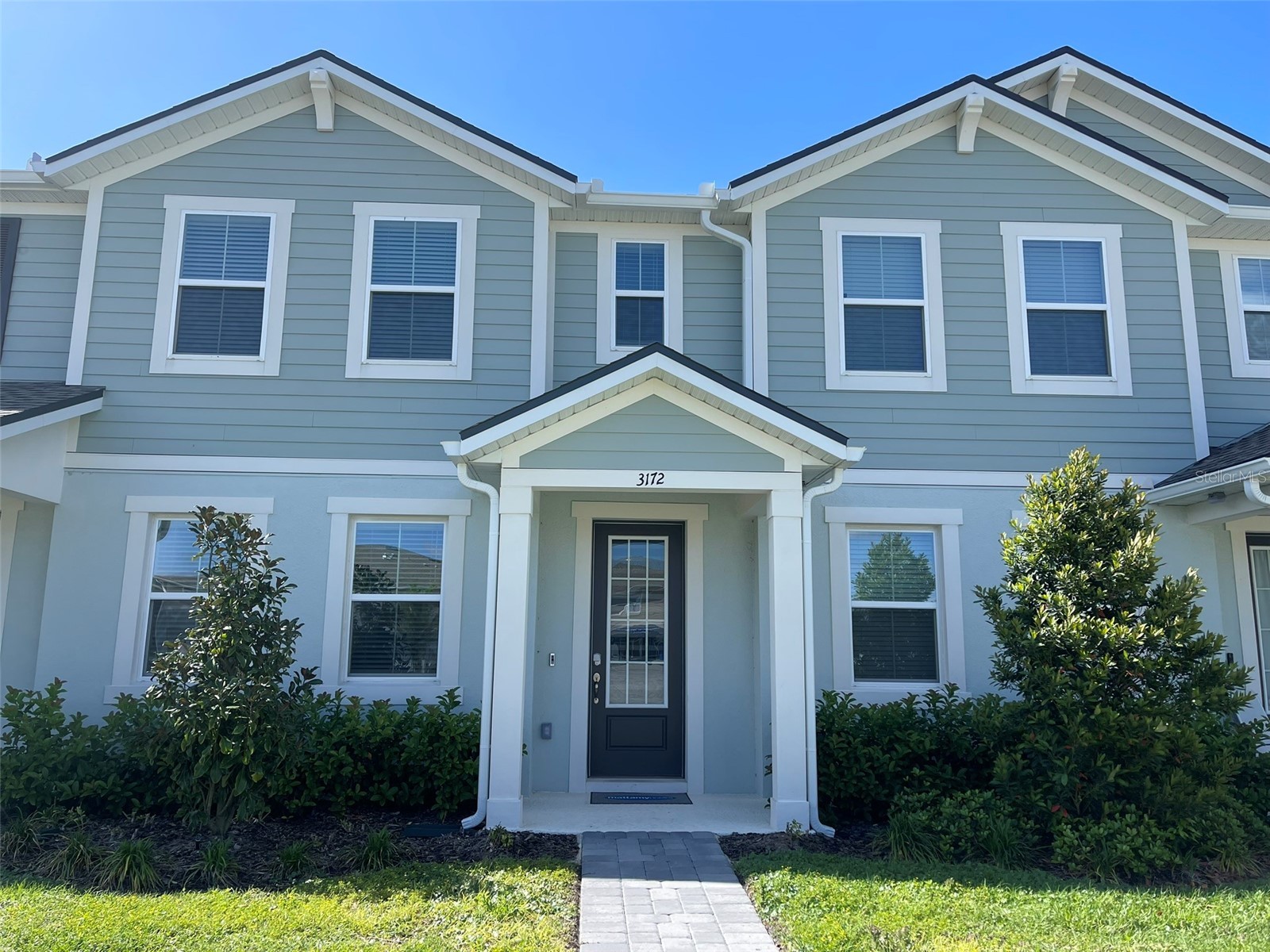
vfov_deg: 53.1
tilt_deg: +10.1
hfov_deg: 67.3
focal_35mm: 26
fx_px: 954
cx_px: 635
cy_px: 476
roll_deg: -1.0
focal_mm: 5.1
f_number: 1.6
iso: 50
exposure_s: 1/2660
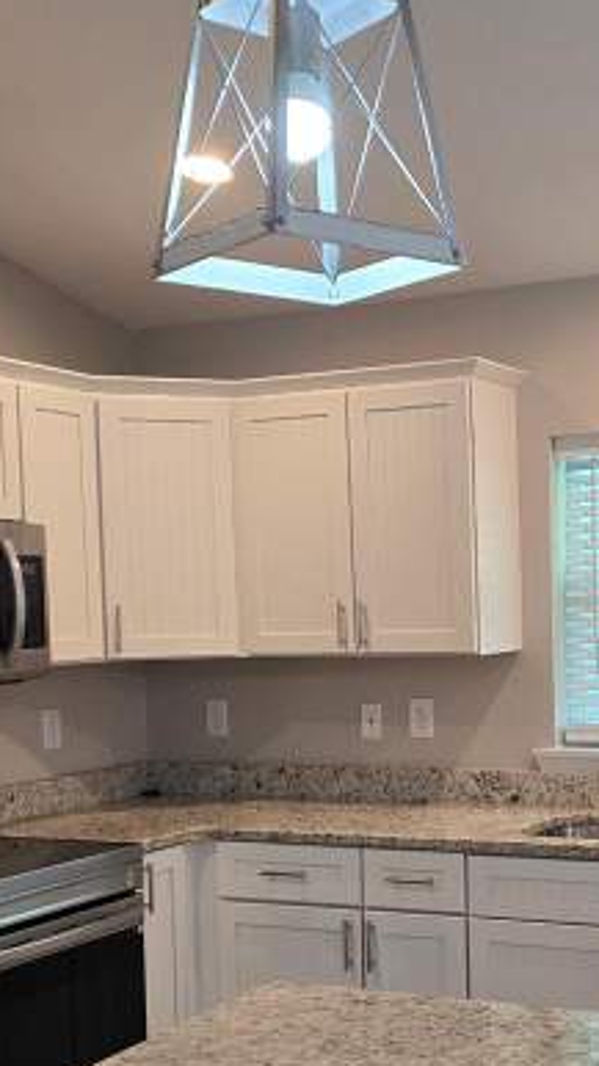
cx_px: 500
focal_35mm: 52
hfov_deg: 22.7
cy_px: 715
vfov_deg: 39.4
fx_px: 1469
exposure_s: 1/120
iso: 125
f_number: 1.7
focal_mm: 6.3
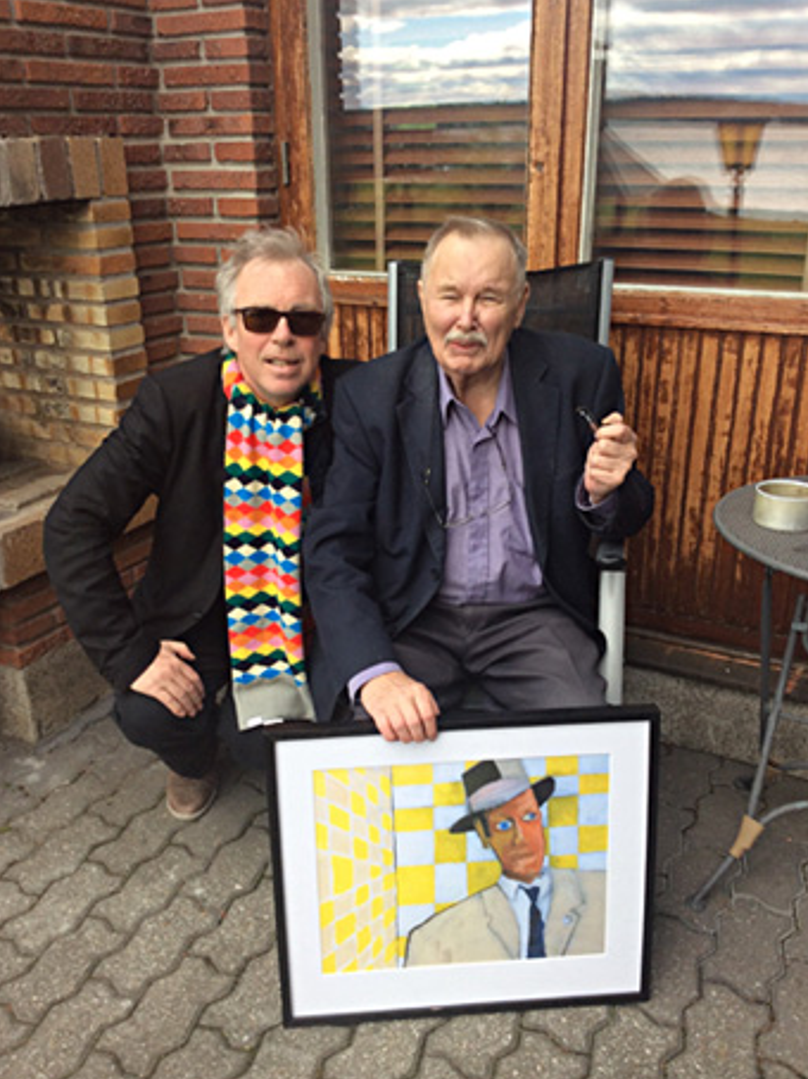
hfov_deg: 42.9
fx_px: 1028
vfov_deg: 55.4
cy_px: 548
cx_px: 409
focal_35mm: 33
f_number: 2.4
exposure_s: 1/283
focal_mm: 3.3
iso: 32
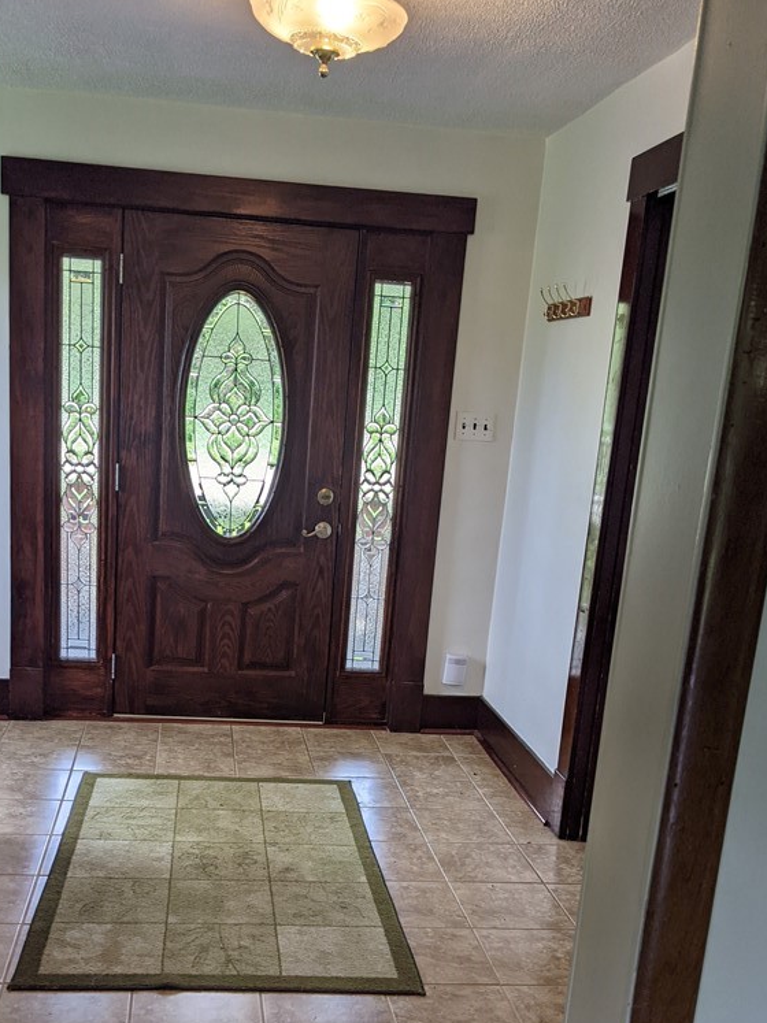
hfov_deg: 38.6
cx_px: 331
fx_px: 1093
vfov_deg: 49.4
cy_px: 668
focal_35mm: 37
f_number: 1.73
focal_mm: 4.38
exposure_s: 1/202
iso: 45
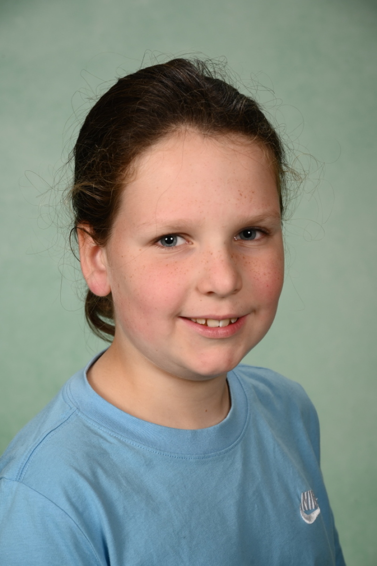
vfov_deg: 19.5
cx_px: 188
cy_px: 283
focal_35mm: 105
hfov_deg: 13.0
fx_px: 1651
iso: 400
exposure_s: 1/125
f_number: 10
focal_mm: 105
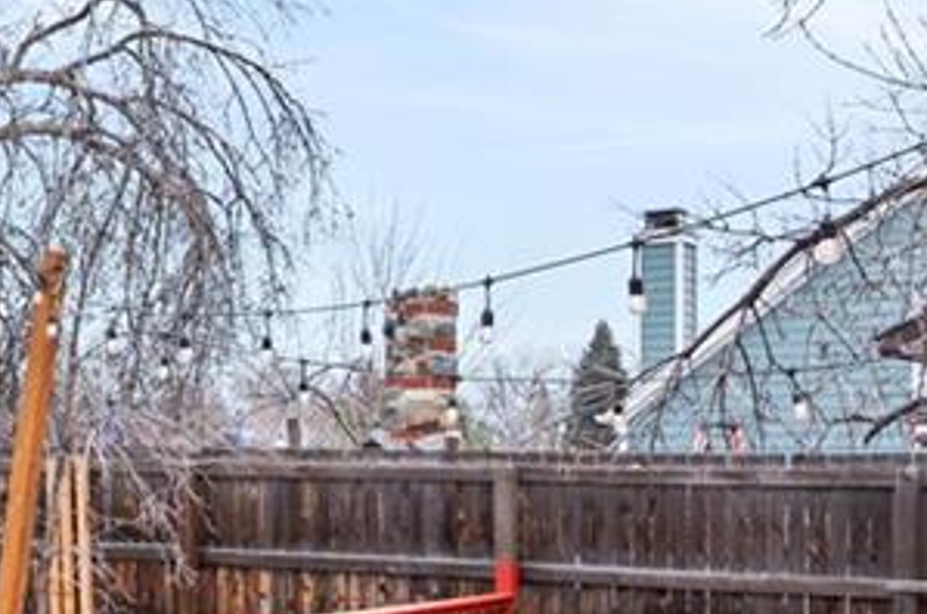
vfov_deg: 18.0
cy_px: 454
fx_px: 1927
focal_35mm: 75
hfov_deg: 24.7
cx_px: -161
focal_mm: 14
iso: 400
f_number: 8
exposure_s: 1/80
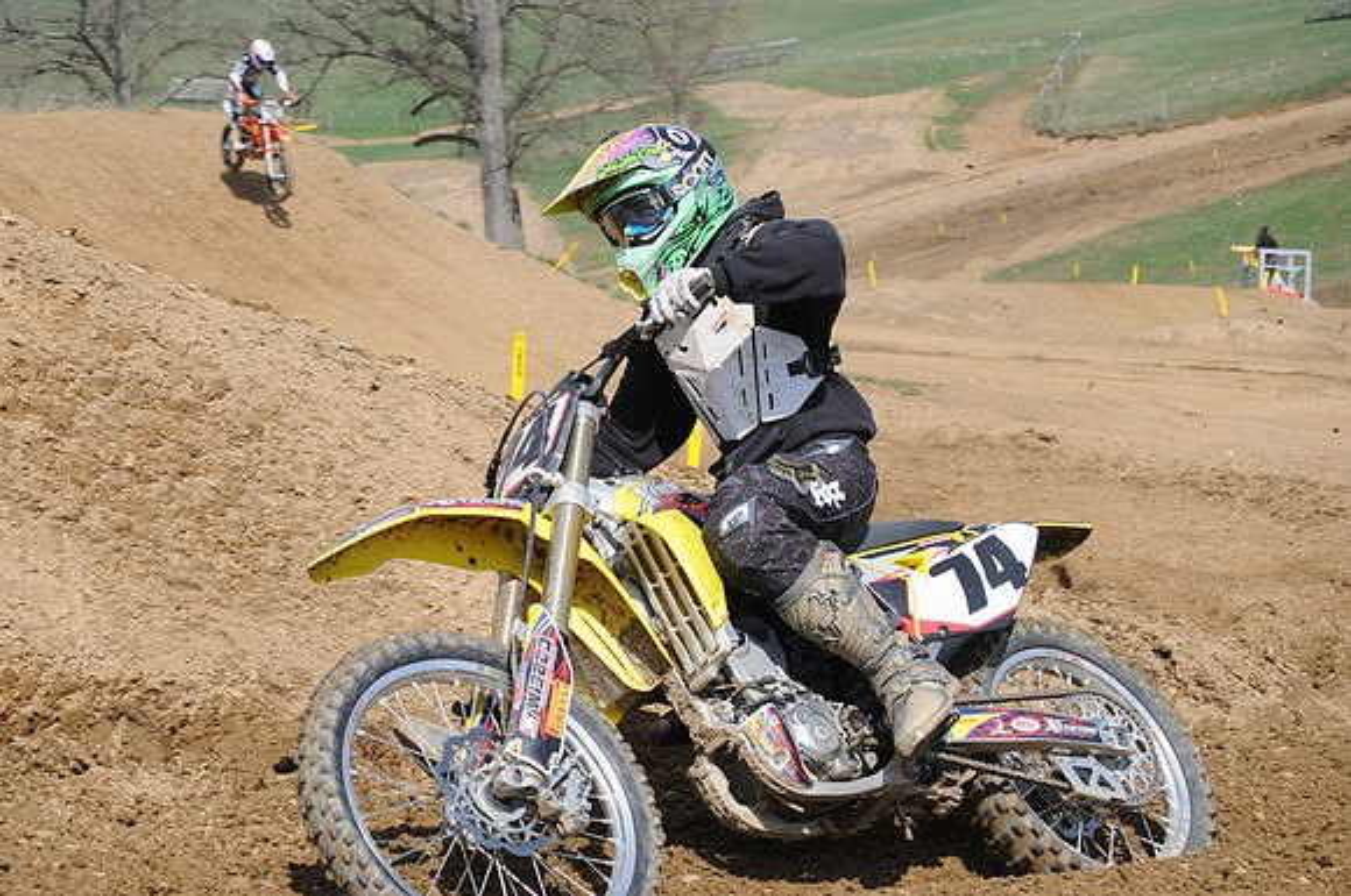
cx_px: 676
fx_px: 3485
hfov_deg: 21.9
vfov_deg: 14.7
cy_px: 448
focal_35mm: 93
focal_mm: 62
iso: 400
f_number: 8
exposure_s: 1/1250
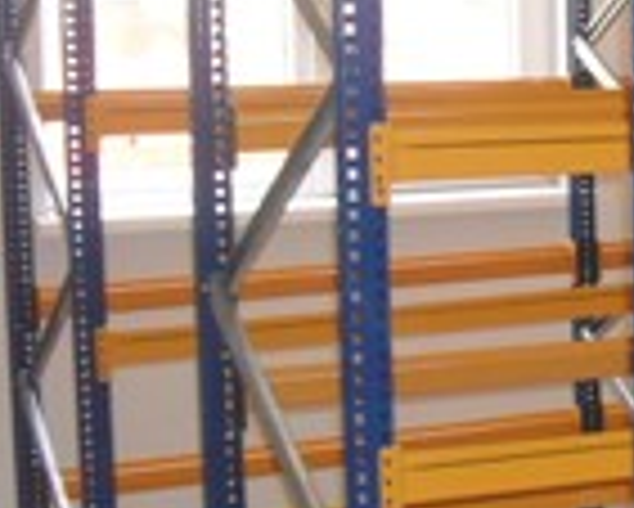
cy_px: 198
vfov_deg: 13.1
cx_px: 1003
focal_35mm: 118
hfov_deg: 14.9
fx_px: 2216
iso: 200
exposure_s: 1/45
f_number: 2.8
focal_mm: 6.3
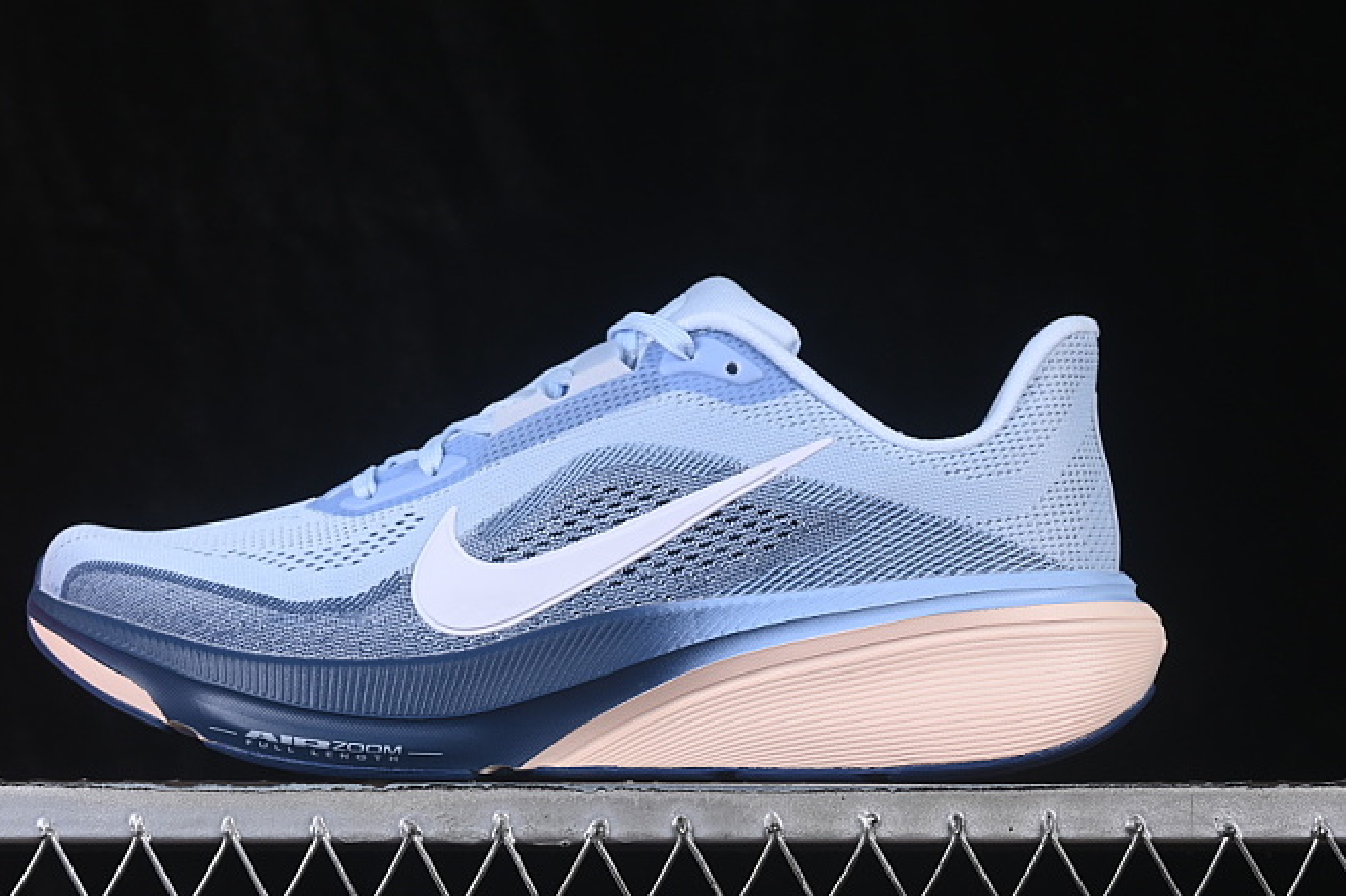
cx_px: 592
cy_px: 444
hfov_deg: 22.4
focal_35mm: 91
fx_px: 3401
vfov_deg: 15.0
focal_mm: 50
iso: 160
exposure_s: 1/80
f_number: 8
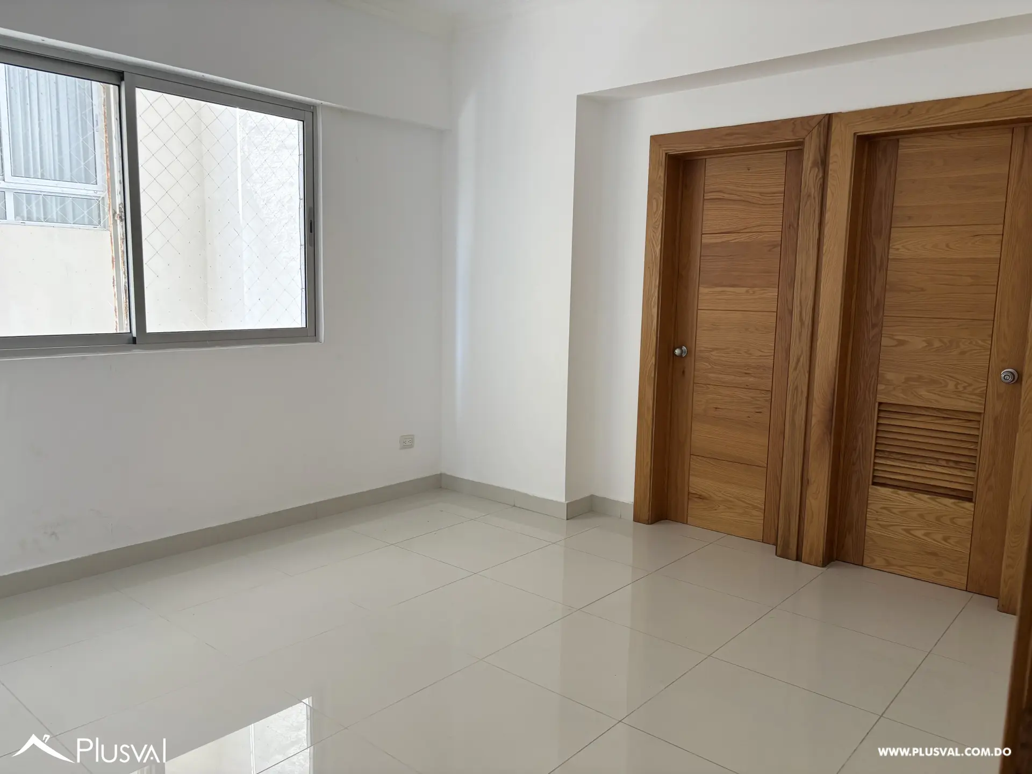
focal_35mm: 26
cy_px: 387
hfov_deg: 67.3
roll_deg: -0.8
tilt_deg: -7.4
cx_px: 516
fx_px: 775
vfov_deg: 53.1
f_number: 1.6
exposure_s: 1/60
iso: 200
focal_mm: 5.96
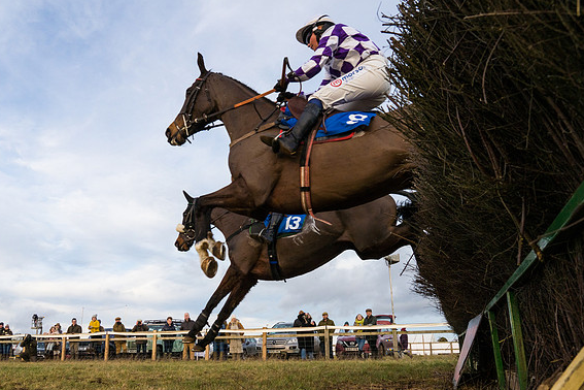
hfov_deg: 63.4
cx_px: 254
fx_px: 470
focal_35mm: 29
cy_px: 234
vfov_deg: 44.7
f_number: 8
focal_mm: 24
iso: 1000
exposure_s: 1/1600
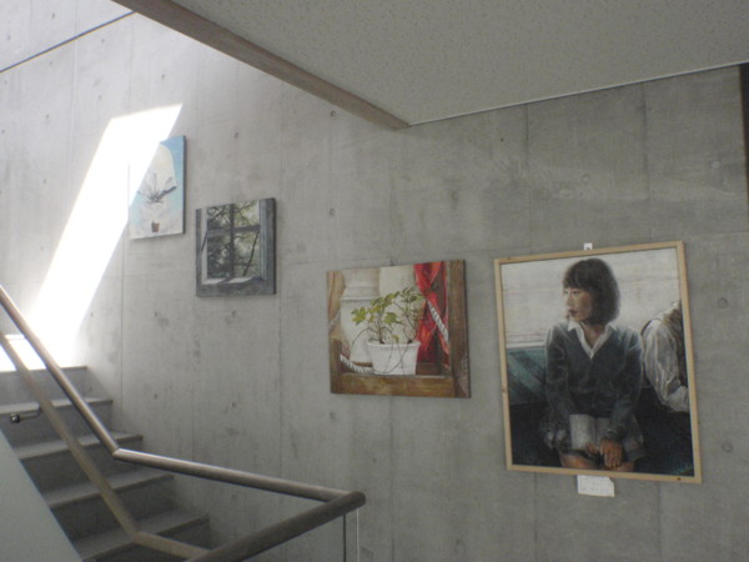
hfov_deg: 63.4
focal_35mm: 28
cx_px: 374
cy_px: 281
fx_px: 606
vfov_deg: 49.7
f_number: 3.5
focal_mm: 5
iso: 500
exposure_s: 1/250
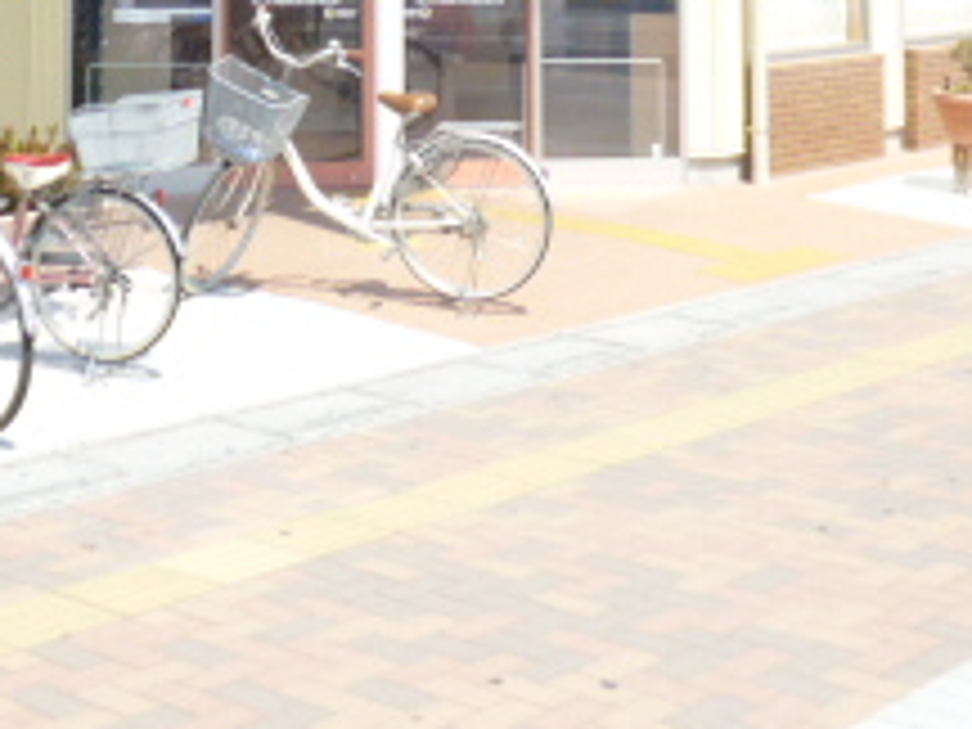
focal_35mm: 71
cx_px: 446
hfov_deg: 27.4
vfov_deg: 18.6
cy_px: -320
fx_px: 1994
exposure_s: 1/320
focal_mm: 4.3
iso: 80
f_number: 4
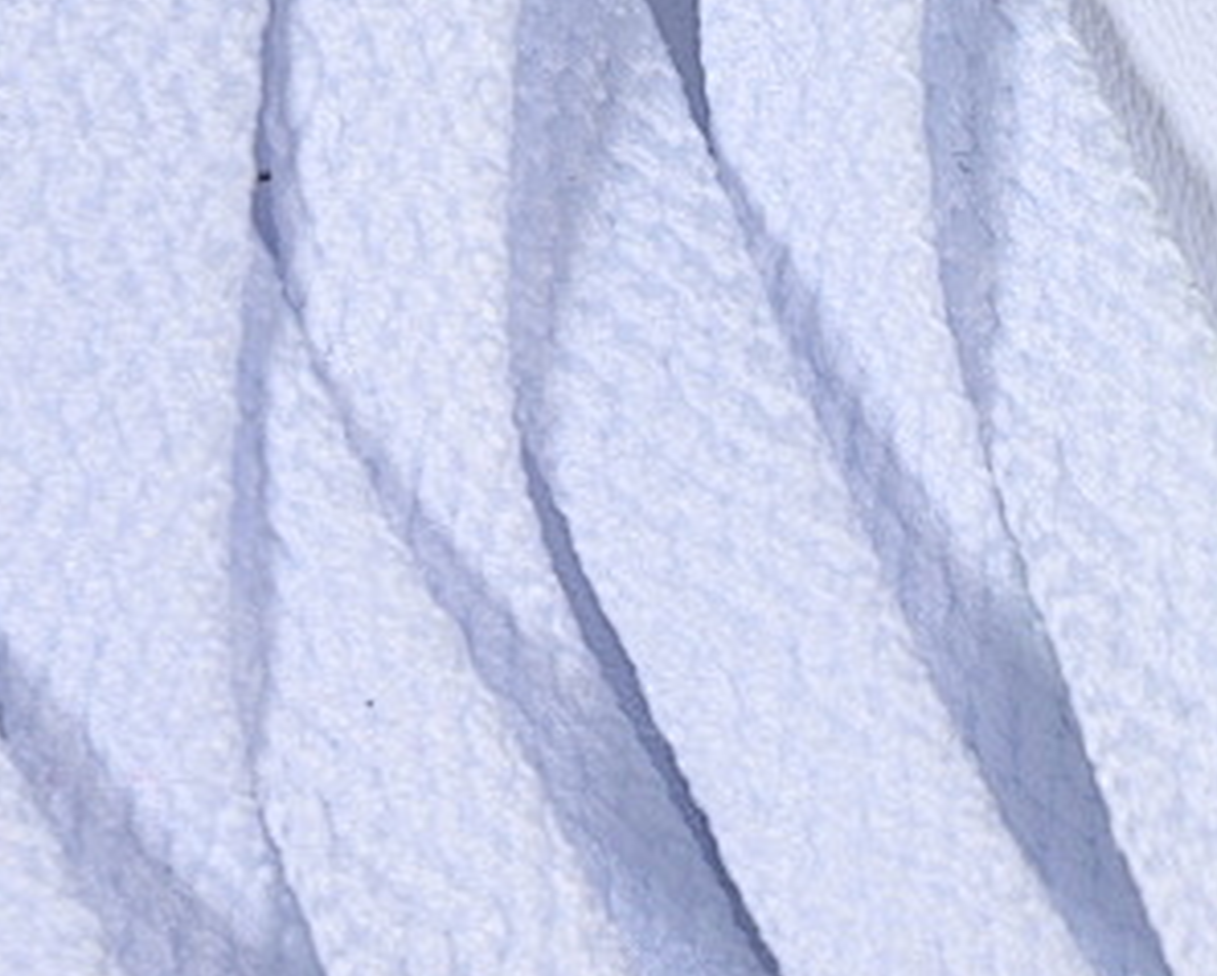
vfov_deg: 6.0
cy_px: 340
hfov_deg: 7.4
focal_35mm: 256
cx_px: 1717
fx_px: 9227
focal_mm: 50
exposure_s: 1/80
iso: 160
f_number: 7.1
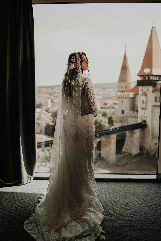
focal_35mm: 35
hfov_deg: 37.9
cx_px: 80
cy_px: 120
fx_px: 235
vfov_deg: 54.4
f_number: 2.5
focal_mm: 35
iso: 640
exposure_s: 1/4000
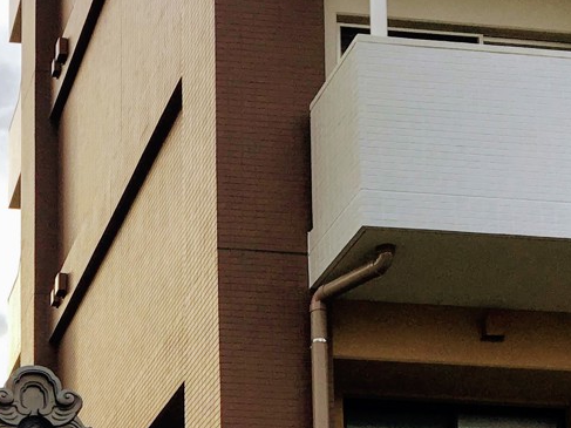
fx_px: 1633
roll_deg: -0.2
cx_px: -36
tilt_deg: +9.6
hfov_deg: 19.1
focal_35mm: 99
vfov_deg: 13.8
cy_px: 680
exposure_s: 1/587
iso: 25
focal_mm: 4.15
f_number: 2.2
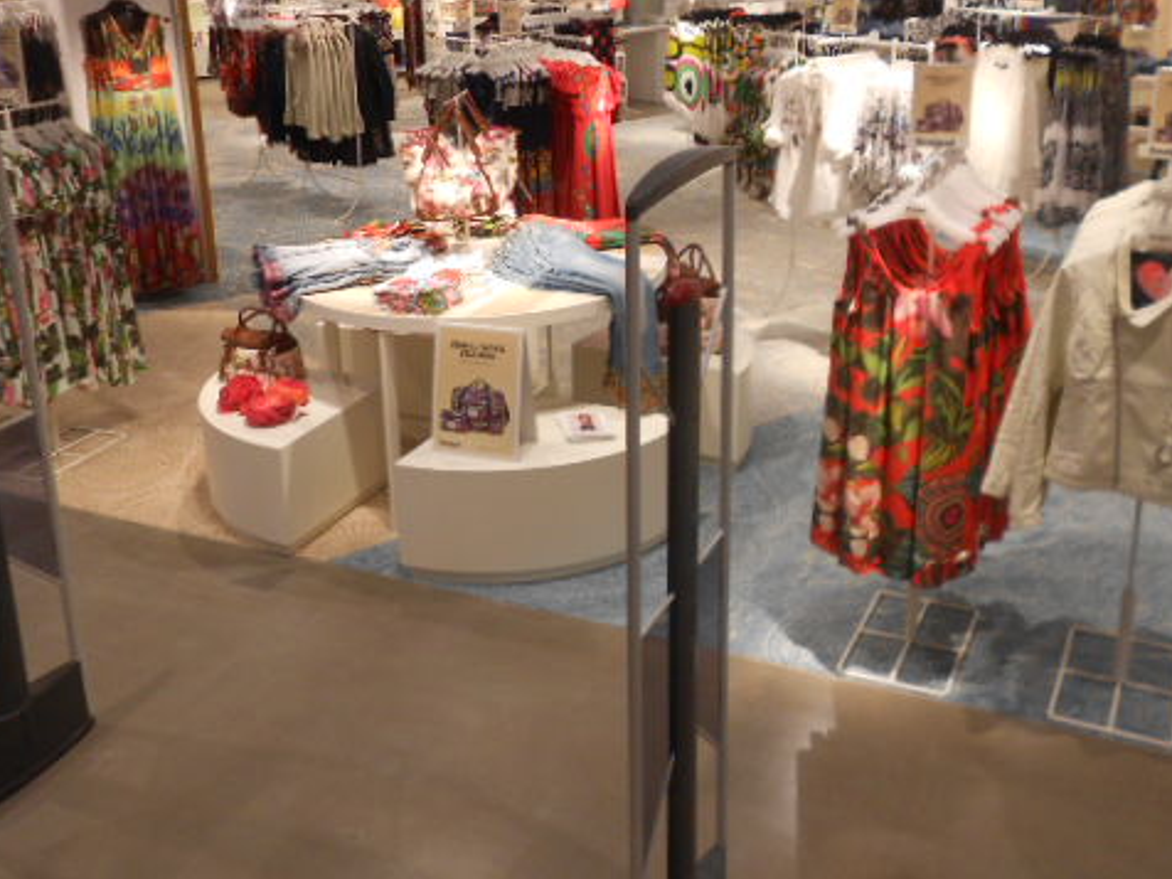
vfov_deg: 36.6
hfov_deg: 47.8
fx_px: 1320
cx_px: 532
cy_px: 327
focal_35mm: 39
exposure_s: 1/30
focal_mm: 5.3
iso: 125
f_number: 3.4
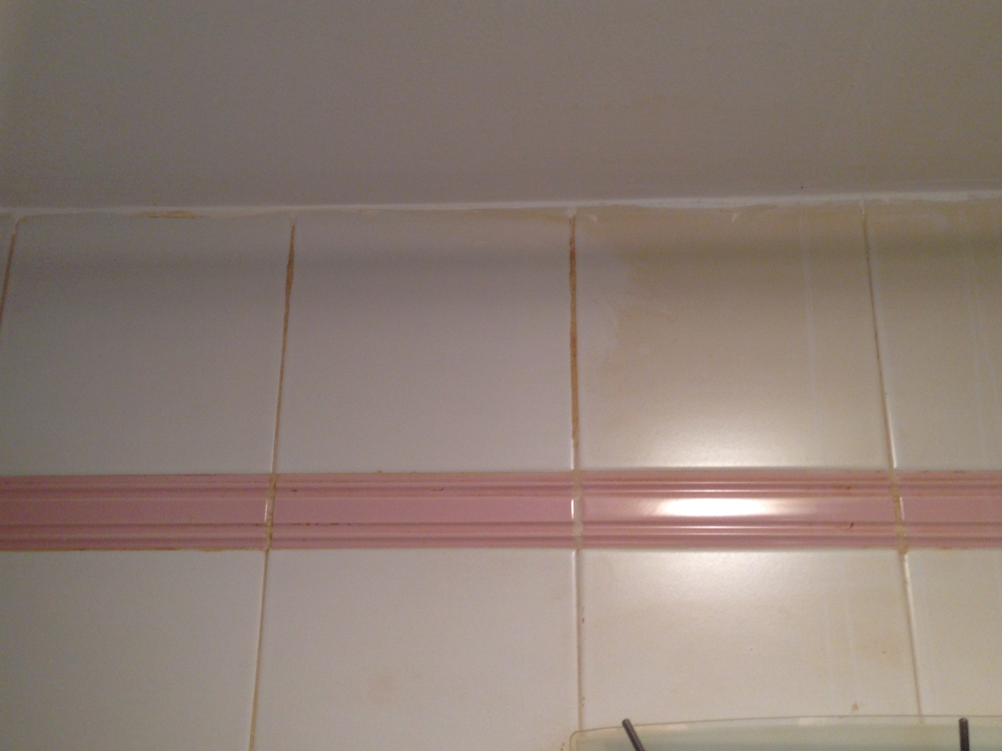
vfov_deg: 36.8
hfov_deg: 47.9
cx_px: 493
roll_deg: +2.1
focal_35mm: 39
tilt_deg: +21.3
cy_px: 402
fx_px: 1129
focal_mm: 4.12
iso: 64
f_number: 2.4
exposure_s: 1/20
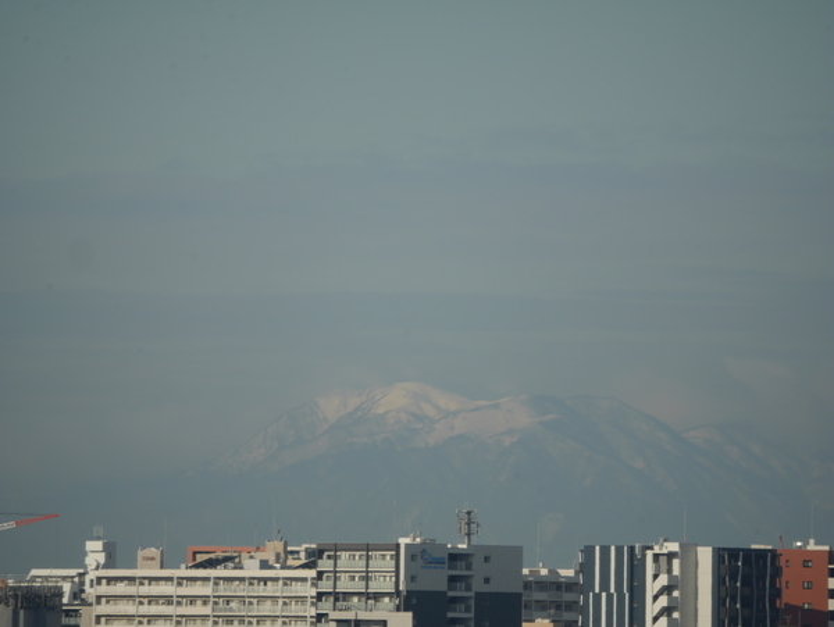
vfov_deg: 2.5
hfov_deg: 3.3
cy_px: 314
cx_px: 417
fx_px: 14467
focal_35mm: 600
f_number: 7.1
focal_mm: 300
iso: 200
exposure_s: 1/800
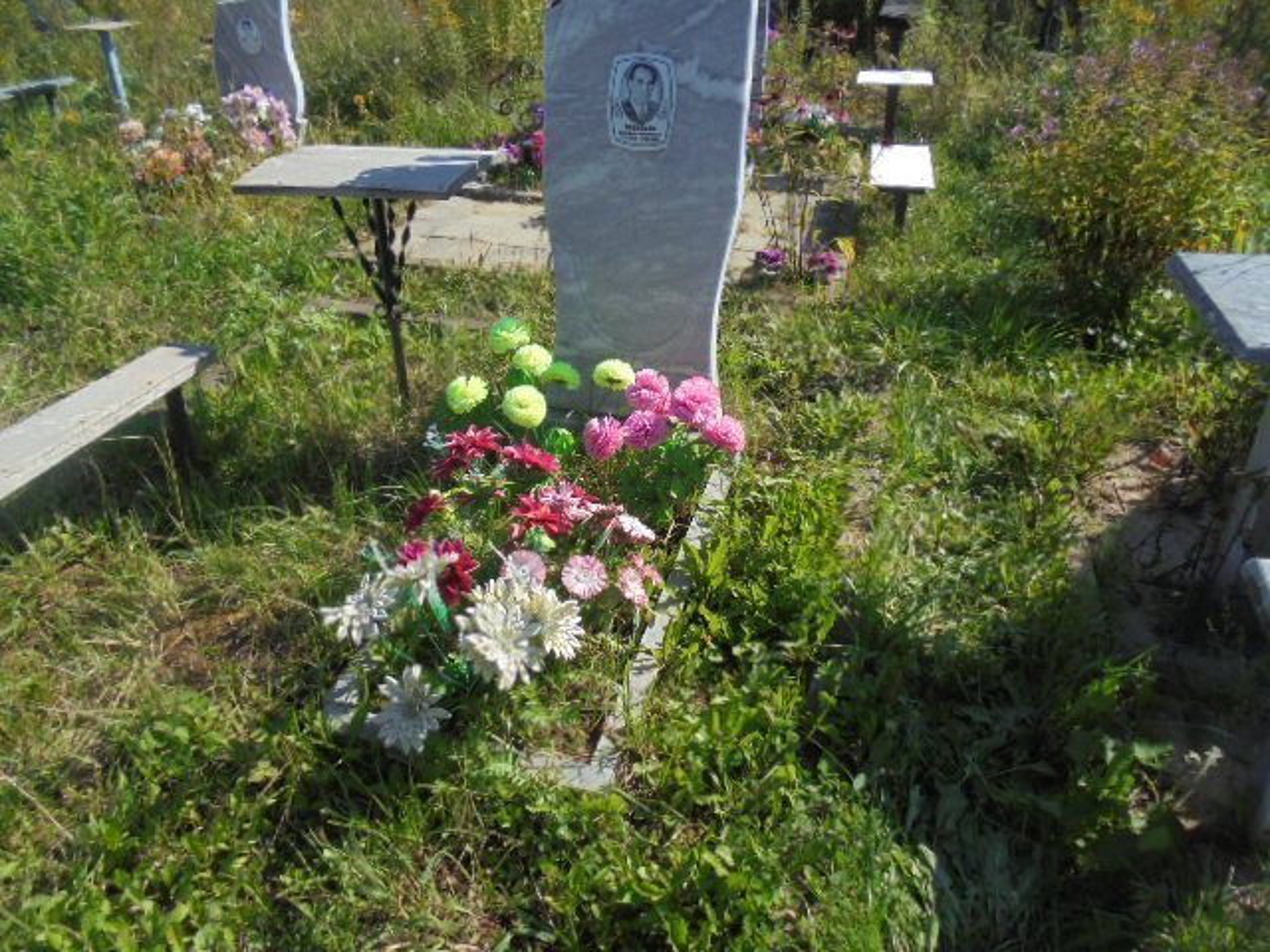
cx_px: 635
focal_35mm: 26
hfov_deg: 67.3
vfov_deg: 53.1
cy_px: 476
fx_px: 954
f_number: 3.5
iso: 100
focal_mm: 4.6
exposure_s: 1/640
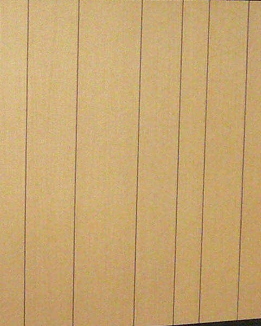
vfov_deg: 13.3
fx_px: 1399
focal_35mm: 145
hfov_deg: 10.7
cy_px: 140
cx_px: 130
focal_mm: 5.2
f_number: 2.8
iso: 400
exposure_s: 1/30
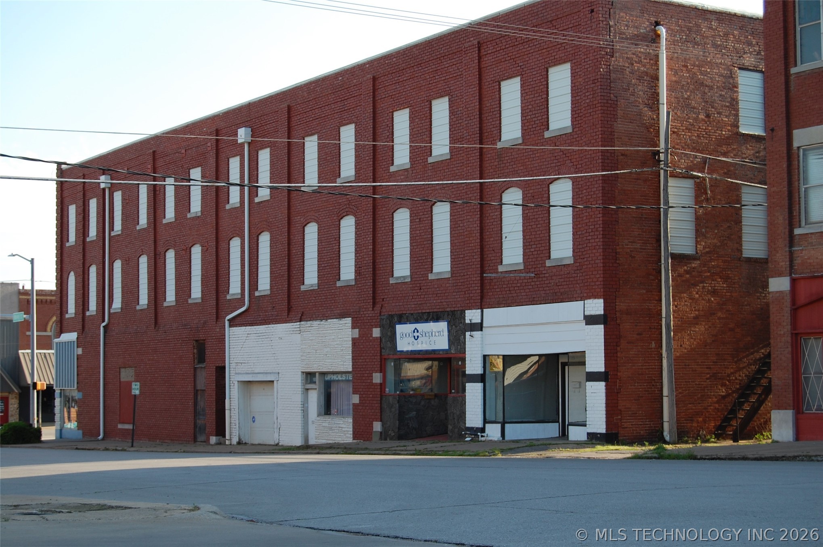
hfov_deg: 29.9
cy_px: 274
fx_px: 1541
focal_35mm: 68
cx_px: 412
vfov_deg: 20.1
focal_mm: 45
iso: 200
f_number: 7.1
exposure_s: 1/200
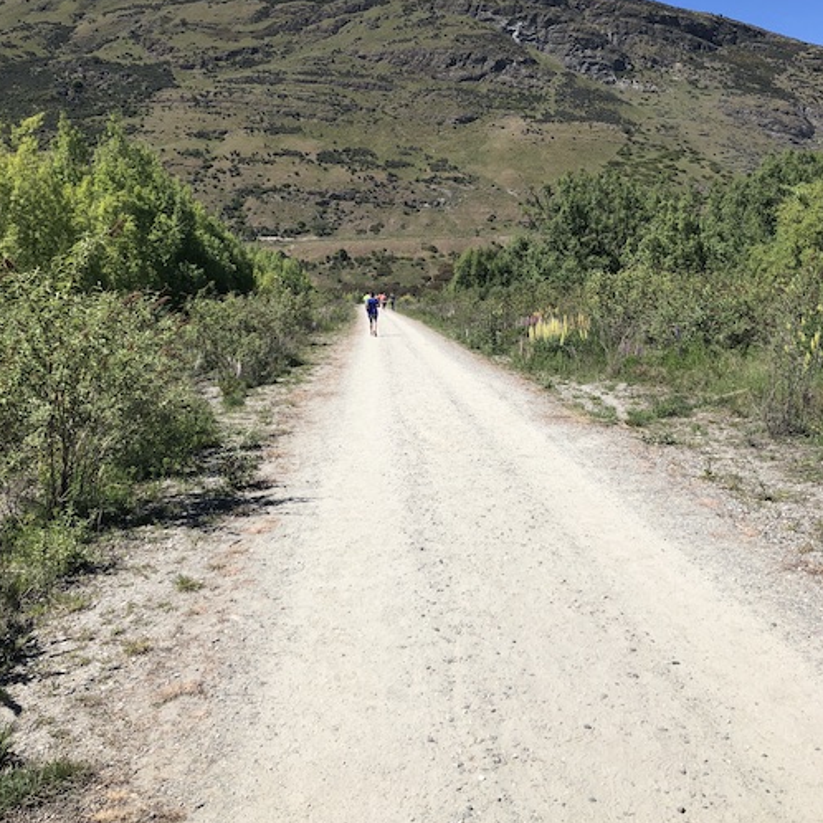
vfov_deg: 46.8
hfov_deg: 47.2
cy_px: 306
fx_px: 941
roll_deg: +5.8
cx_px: 416
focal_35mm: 35
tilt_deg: +0.2
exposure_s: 1/2667
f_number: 1.8
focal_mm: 3.99
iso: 20
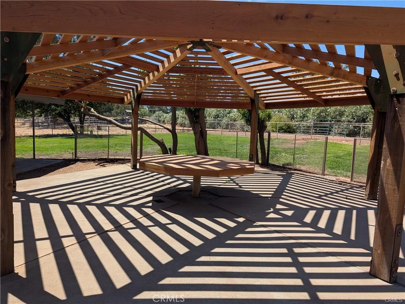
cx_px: 202
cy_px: 152
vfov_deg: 56.9
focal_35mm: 24
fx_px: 281
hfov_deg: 71.5
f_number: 1.68
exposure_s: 1/786
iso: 20
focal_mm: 6.9
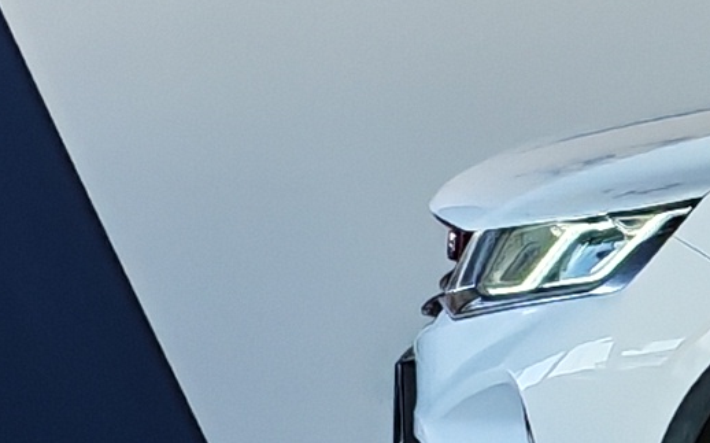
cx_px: 1497
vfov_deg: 2.9
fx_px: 8760
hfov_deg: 4.6
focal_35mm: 453
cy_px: 291
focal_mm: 6.12
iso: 250
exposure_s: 1/100
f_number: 1.9
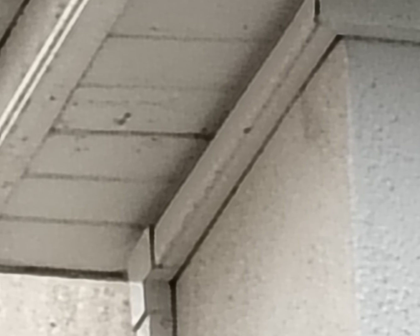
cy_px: -128
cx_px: 395
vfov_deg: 2.4
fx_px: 7918
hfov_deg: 3.0
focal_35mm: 637
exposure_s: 1/234
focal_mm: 4.05
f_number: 1.8
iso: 100
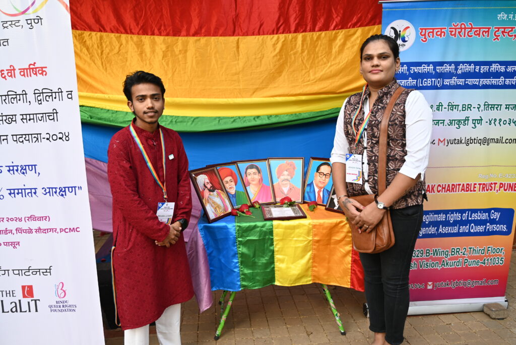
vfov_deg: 43.0
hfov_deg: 61.1
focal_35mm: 30
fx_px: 437
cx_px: 258
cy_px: 172
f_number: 4
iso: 400
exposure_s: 1/200
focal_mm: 30.5
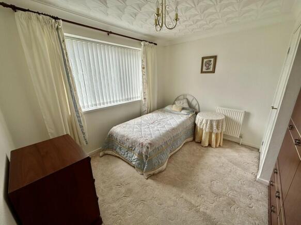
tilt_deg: -17.0
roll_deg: +1.3
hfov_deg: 102.1
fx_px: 122
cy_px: 112
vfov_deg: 85.7
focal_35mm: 14
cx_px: 150
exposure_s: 1/259
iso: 40
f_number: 2.2
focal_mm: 2.22
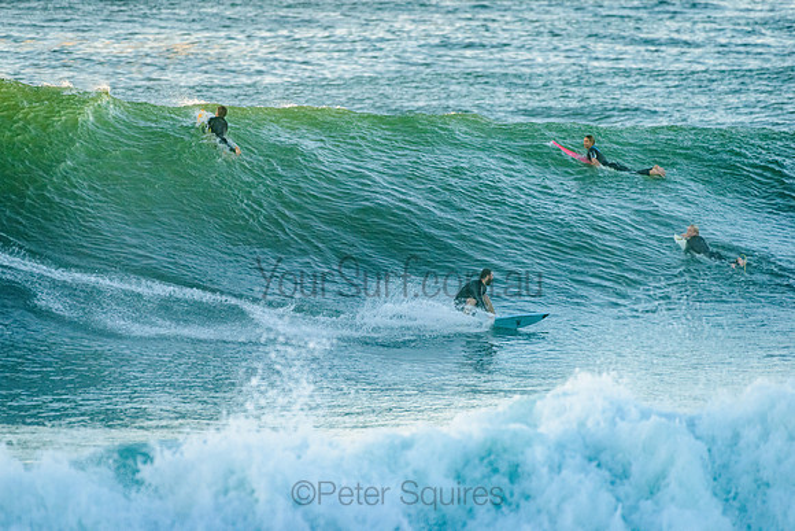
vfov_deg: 2.6
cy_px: 247
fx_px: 11825
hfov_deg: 3.9
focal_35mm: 535
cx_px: 369
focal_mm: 500
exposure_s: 1/1600
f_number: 5.6
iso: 900
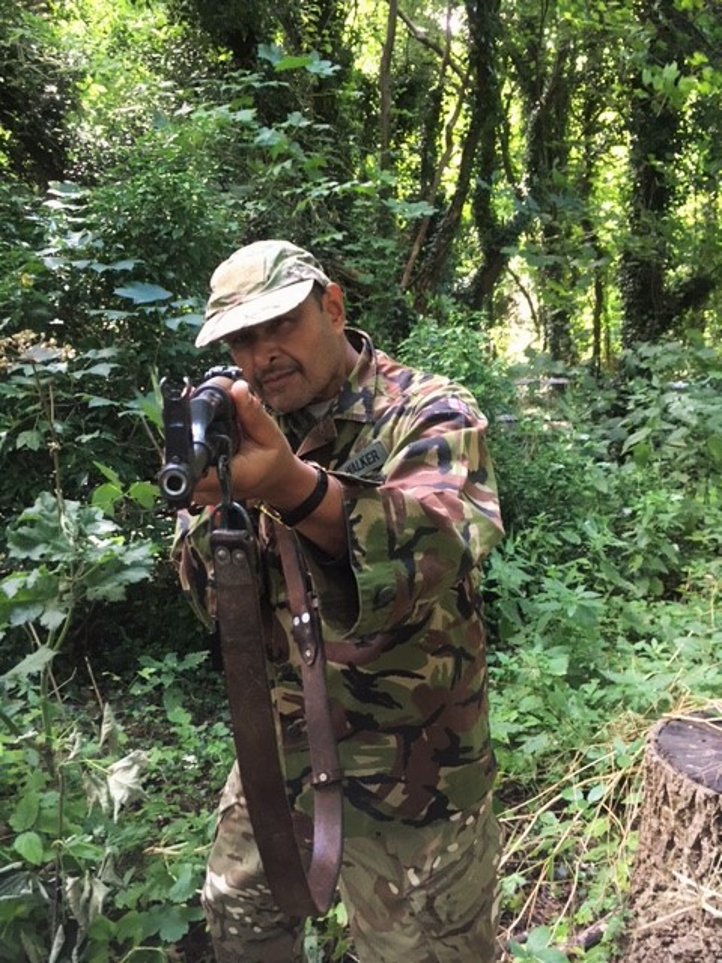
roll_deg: +3.0
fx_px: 806
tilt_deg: -6.9
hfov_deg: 48.2
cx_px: 361
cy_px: 482
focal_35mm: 29
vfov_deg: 61.7
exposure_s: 1/33
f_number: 2.2
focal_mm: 4.15
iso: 250
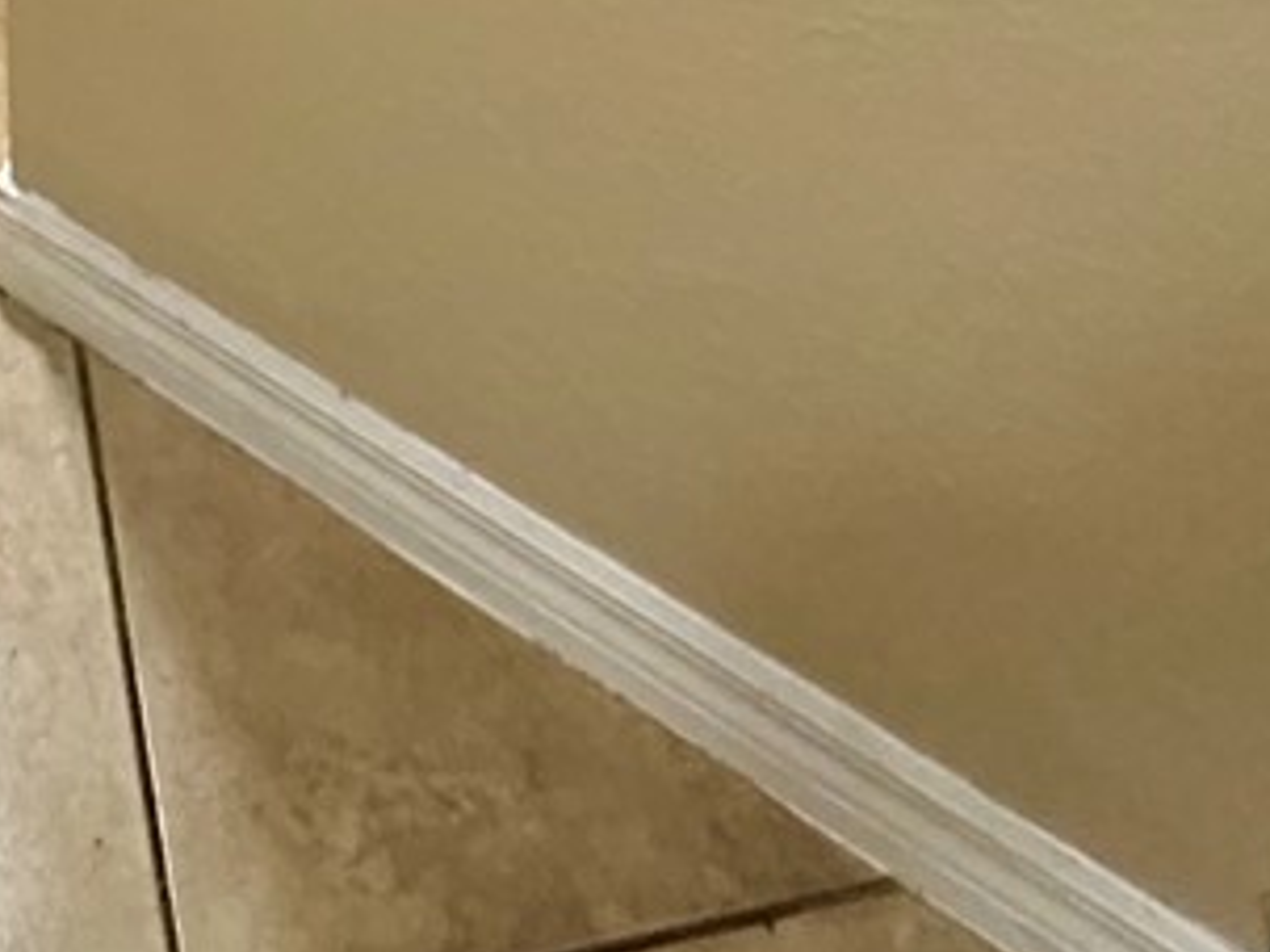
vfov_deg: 13.6
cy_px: -1409
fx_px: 2714
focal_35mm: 74
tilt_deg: -19.0
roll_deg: -0.9
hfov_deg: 25.8
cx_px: 218
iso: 500
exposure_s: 1/60
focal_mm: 2.22
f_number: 2.2
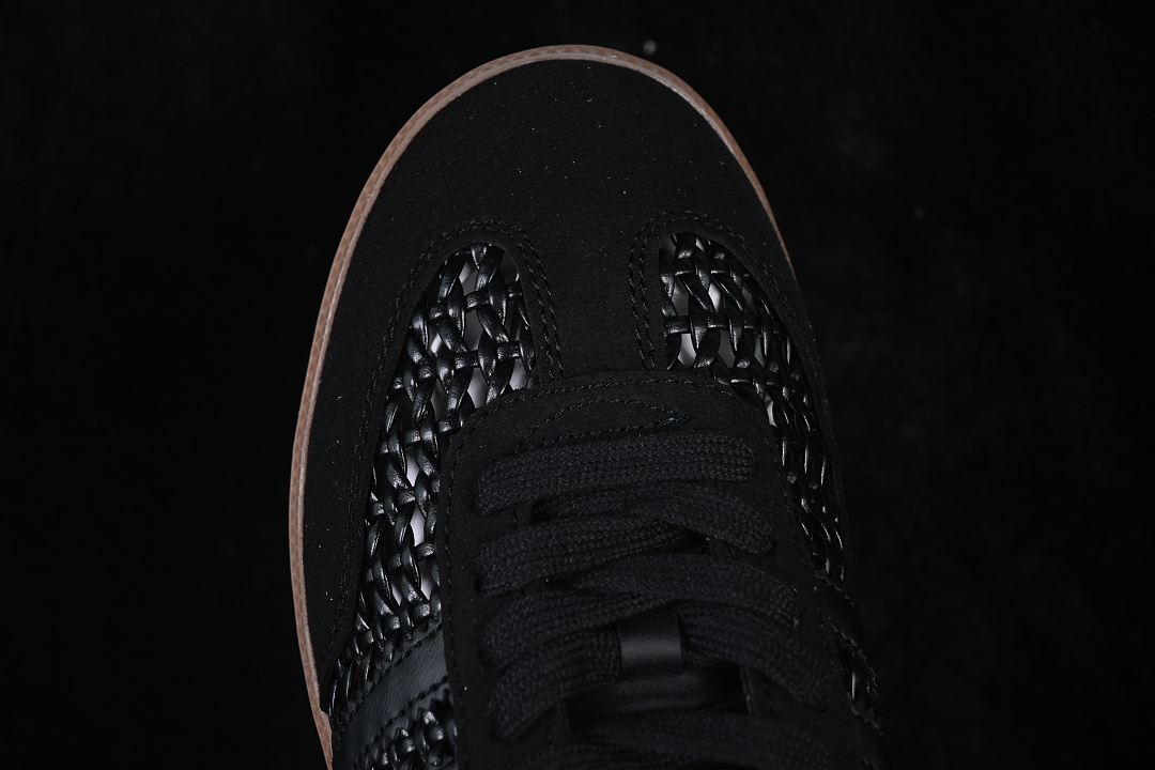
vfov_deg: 18.2
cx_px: 578
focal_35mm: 75
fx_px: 2406
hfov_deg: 27.0
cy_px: 385
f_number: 6.3
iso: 160
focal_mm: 50
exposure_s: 1/50
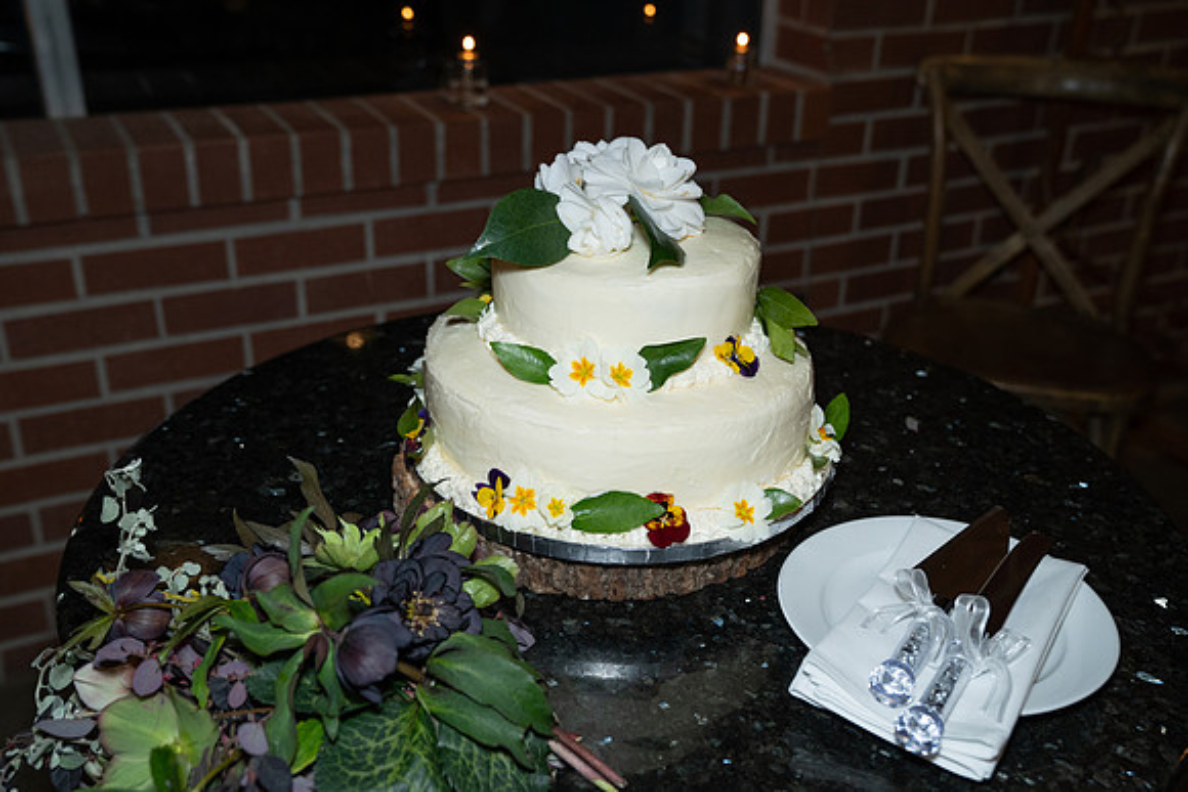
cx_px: 594
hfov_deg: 51.9
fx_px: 1221
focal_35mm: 37
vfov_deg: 36.0
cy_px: 396
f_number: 3.5
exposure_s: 1/125
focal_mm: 37
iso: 1600
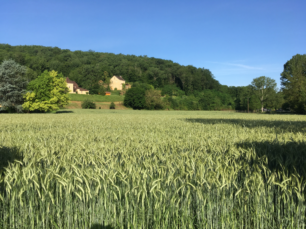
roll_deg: +1.3
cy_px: 114
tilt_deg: -0.7
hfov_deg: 61.7
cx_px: 153
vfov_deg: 48.2
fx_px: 256
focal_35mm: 29
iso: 25
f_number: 2.2
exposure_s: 1/1261
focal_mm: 4.15
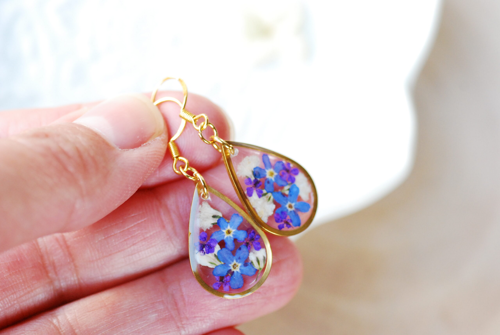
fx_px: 1877
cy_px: 168
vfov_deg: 10.2
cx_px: 250
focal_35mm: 135
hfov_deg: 15.2
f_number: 6.3
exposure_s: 1/80
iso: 1000
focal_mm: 90
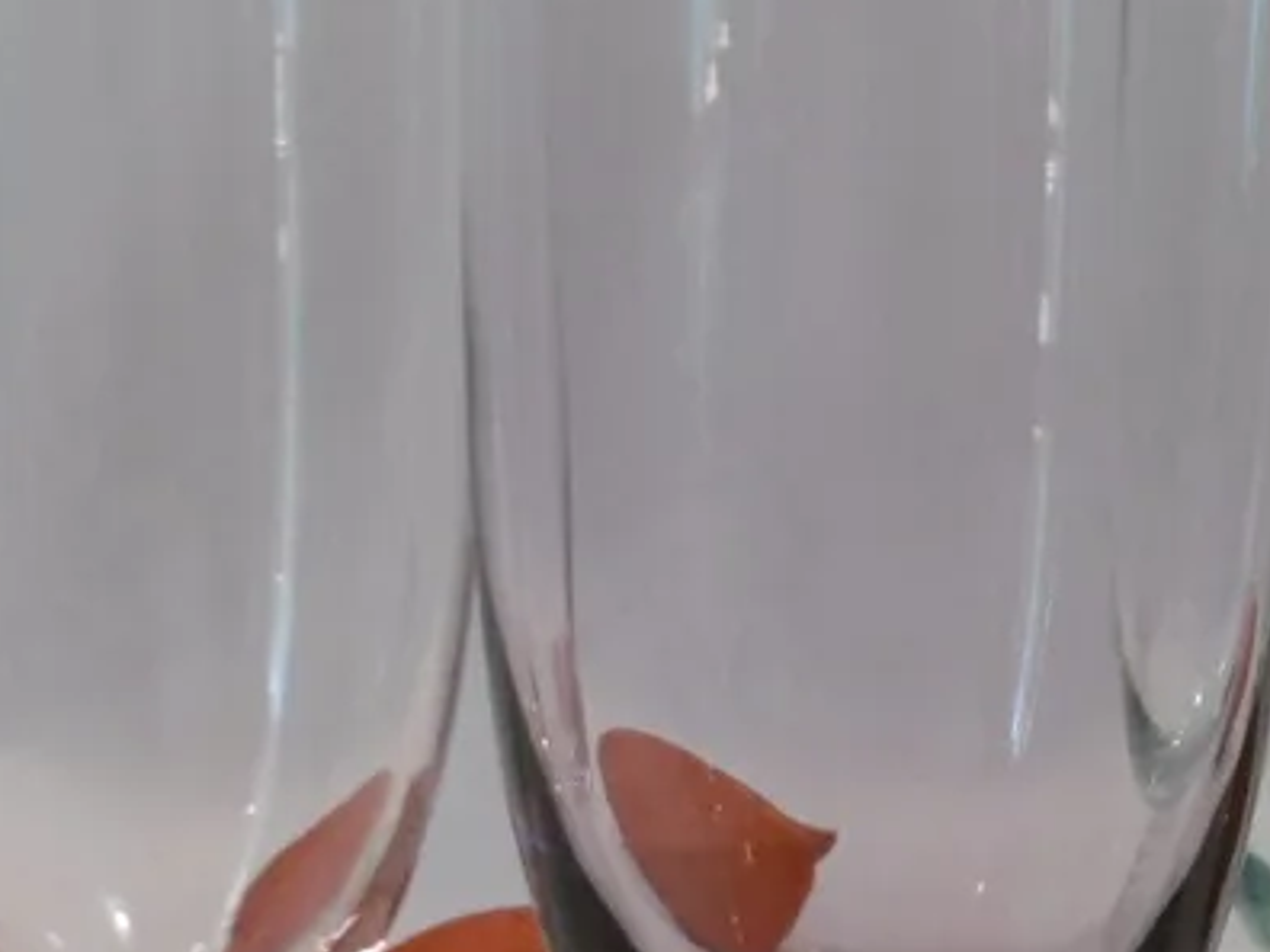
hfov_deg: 19.4
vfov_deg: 15.1
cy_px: 840
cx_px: 1414
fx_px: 3559
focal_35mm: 97
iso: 100
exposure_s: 1/50
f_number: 3.1
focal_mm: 4.3
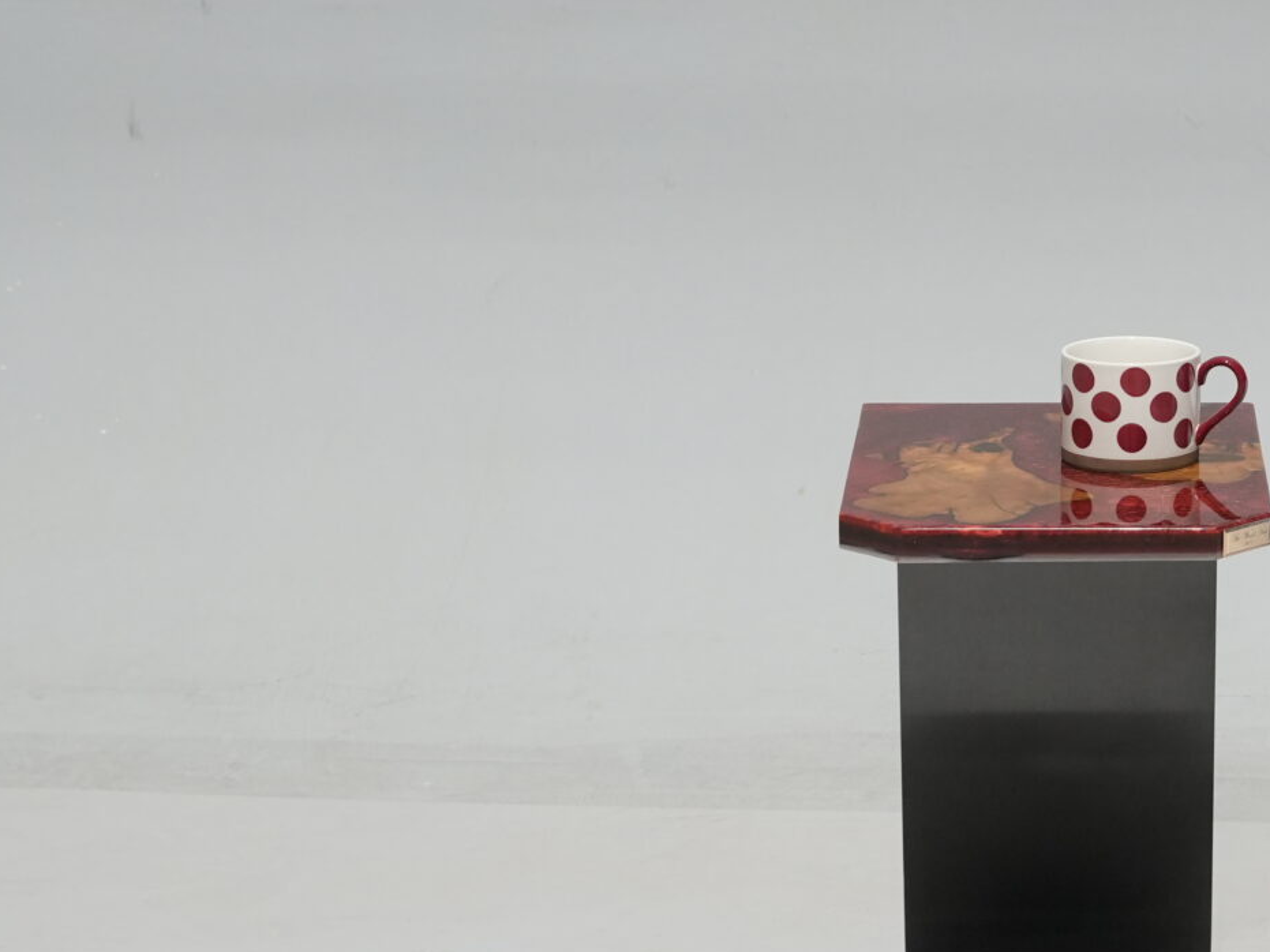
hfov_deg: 15.9
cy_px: 333
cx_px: 1556
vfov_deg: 12.4
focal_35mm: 119
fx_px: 4365
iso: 2000
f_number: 5.6
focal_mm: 45
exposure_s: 1/20
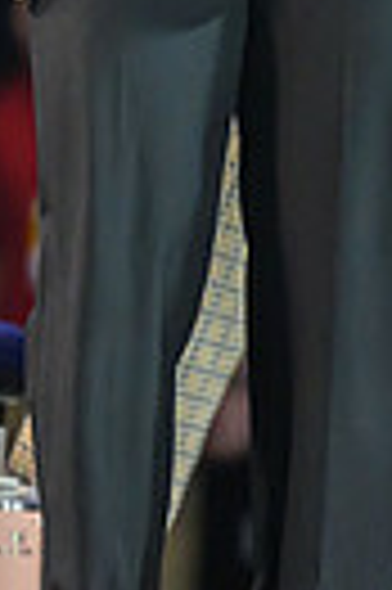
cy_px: -494
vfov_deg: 2.1
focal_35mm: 975
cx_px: 195
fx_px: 15966
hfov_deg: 1.4
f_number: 2.8
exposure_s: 1/800
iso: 4000
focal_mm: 175
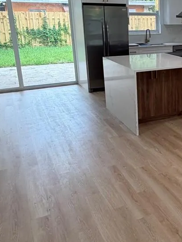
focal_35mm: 41
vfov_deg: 45.5
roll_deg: +0.3
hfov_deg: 32.5
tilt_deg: -15.5
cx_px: 180
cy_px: 95
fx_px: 287
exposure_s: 1/120
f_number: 2.2
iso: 125
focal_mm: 2.22
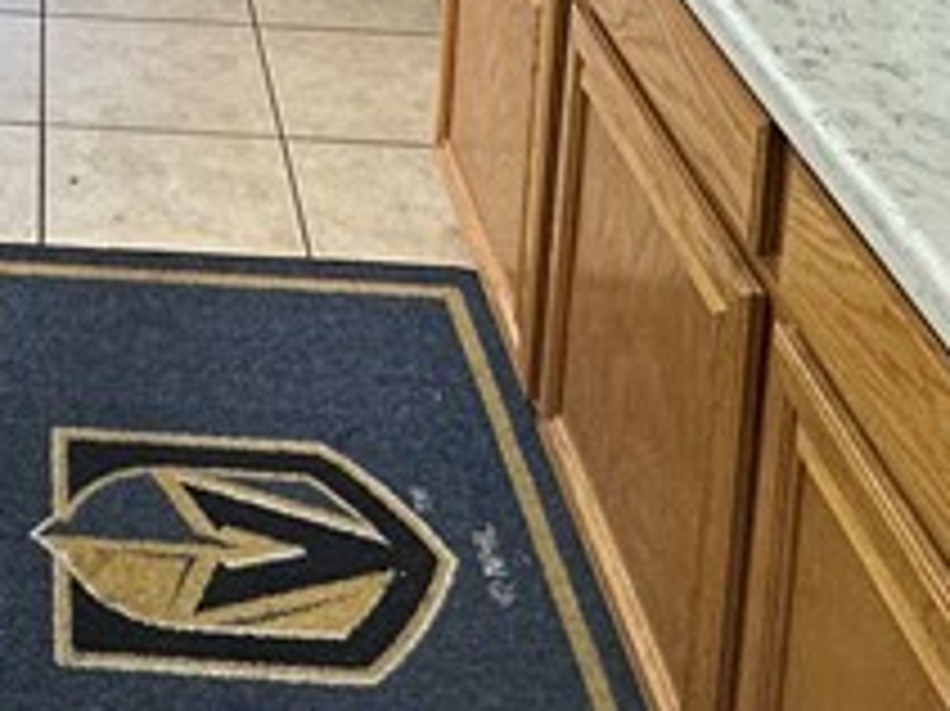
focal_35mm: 68
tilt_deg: -7.7
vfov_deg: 17.5
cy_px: -572
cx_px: -86
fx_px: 1865
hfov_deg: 26.4
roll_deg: -1.1
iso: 160
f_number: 2.2
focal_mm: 2.22
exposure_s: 1/120
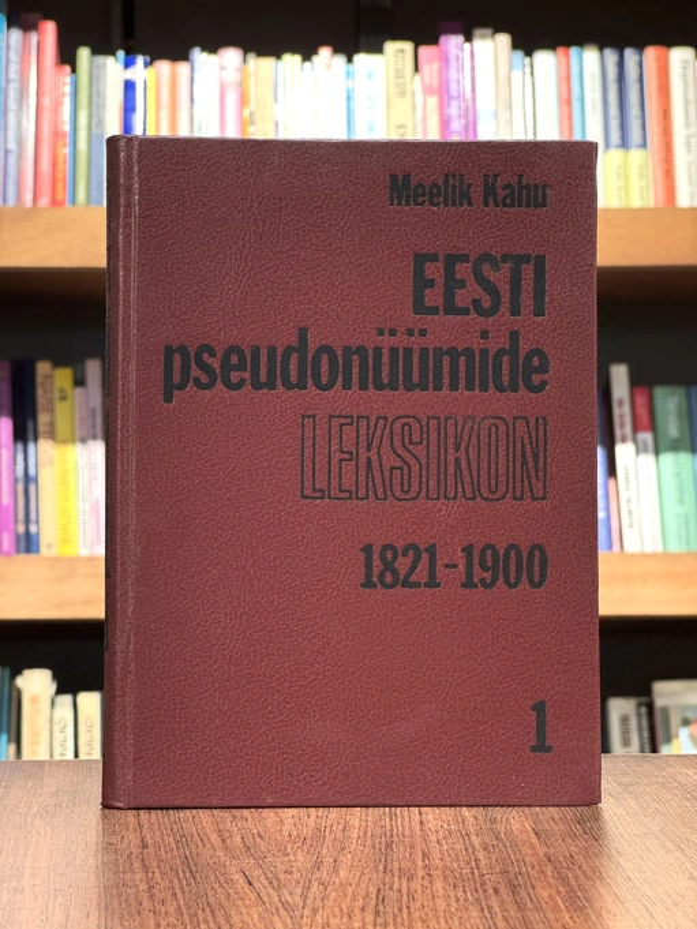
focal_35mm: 77
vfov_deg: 25.3
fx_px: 2067
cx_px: 348
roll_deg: +0.0
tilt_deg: +0.4
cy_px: 464
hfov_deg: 19.1
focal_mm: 9
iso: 640
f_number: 2.8
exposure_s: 1/60
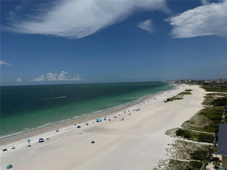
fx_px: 157
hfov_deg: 71.6
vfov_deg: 56.8
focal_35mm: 24
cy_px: 85
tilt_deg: -2.0
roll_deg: +0.8
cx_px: 114
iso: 64
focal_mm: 6.76
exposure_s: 1/12346
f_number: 1.78
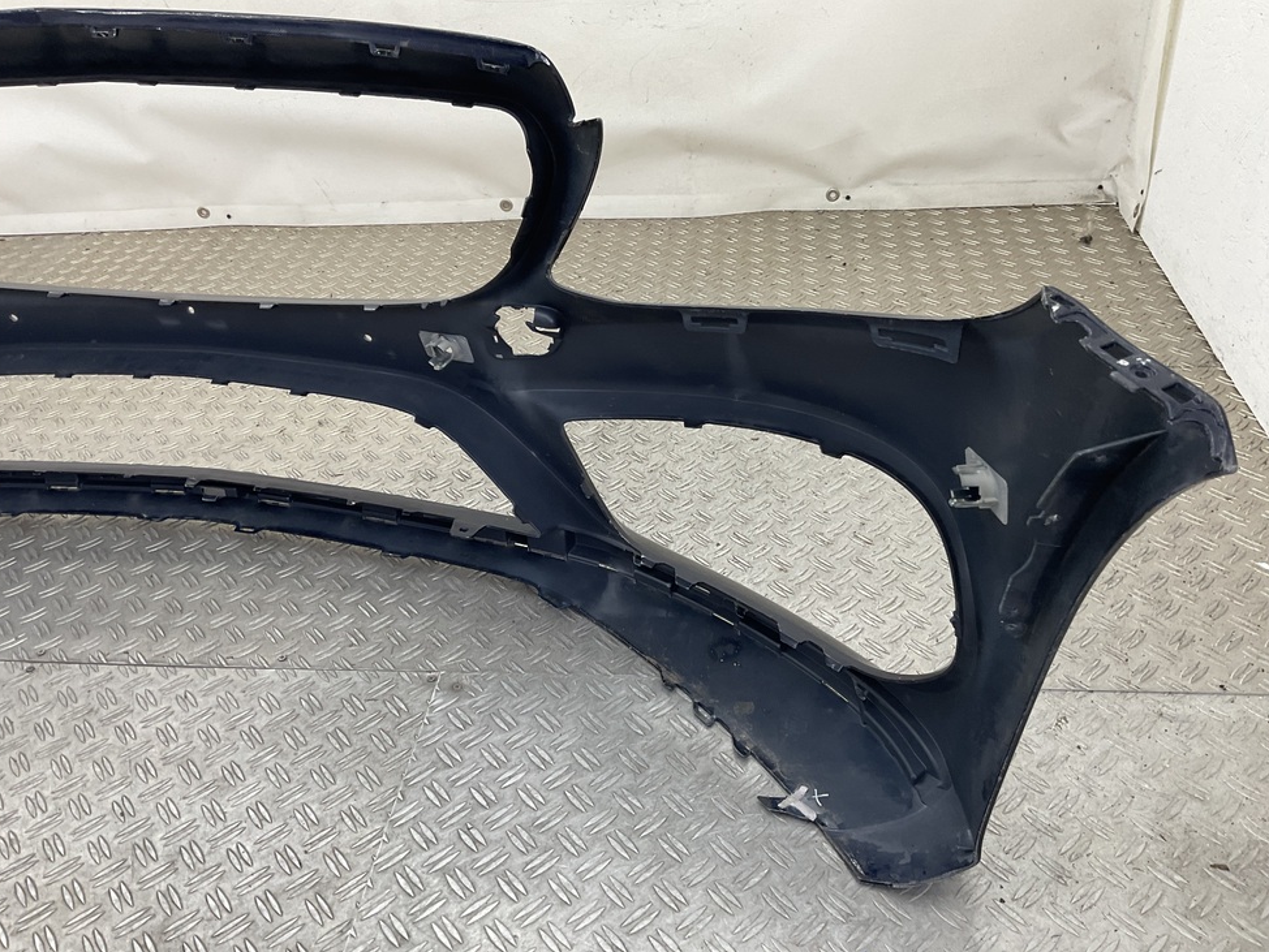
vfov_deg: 46.8
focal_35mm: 30
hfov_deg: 59.9
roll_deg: +5.8
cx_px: 616
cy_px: 491
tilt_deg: -36.5
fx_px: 1100
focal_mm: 3
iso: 40
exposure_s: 1/120
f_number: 1.8
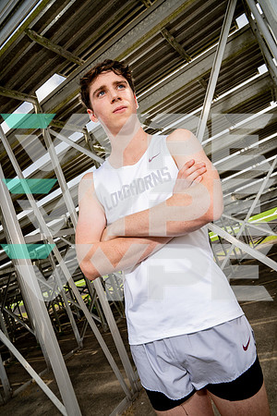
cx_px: 138
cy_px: 208
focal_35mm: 24
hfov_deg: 53.1
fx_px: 277
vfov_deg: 73.7
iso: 100
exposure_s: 1/125
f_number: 8
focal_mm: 24
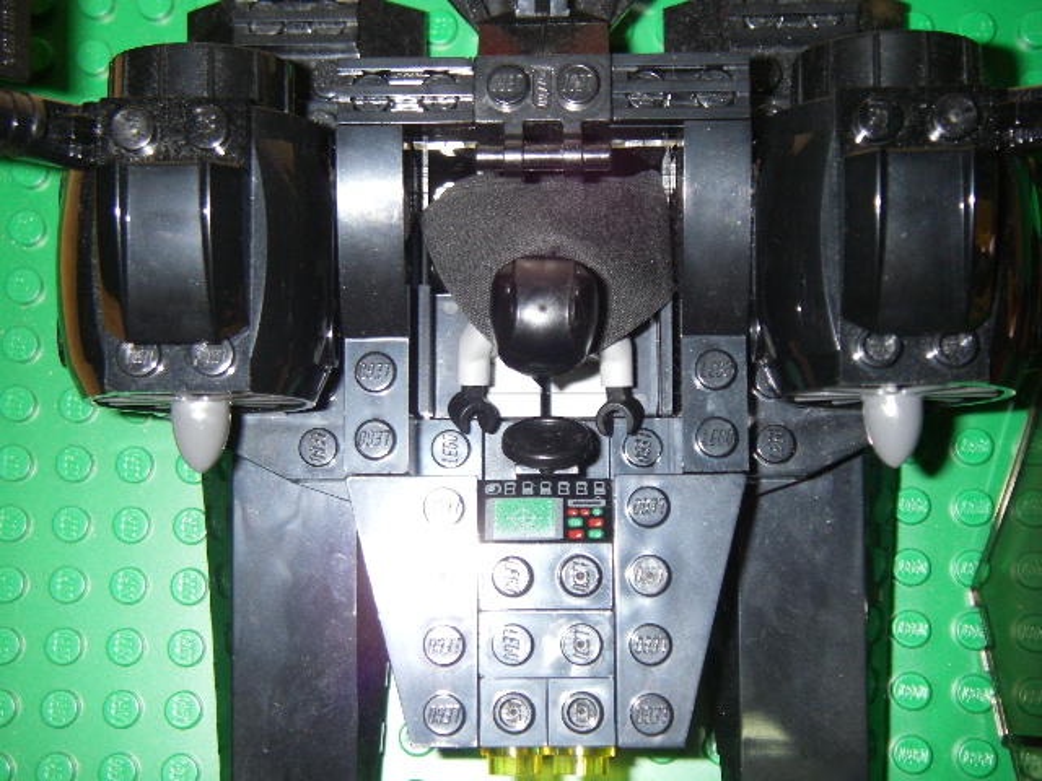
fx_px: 1896
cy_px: 390
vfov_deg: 23.3
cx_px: 521
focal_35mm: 63
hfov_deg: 30.7
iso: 160
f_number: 3.7
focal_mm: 10.5
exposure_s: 1/60
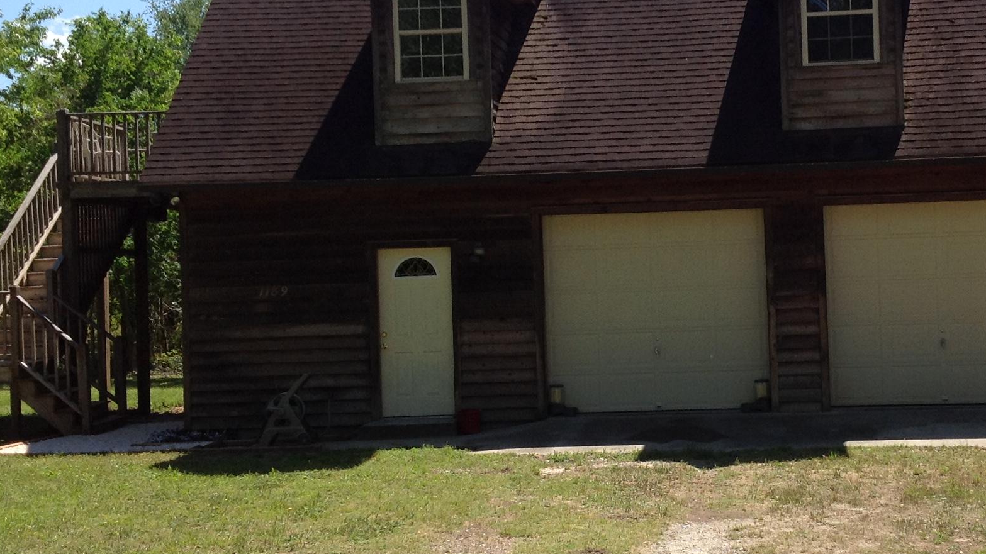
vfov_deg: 19.1
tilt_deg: +1.8
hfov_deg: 33.1
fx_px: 1647
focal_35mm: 63
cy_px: 224
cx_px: 652
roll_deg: -1.0
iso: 50
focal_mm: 4.28
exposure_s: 1/1259
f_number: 2.4
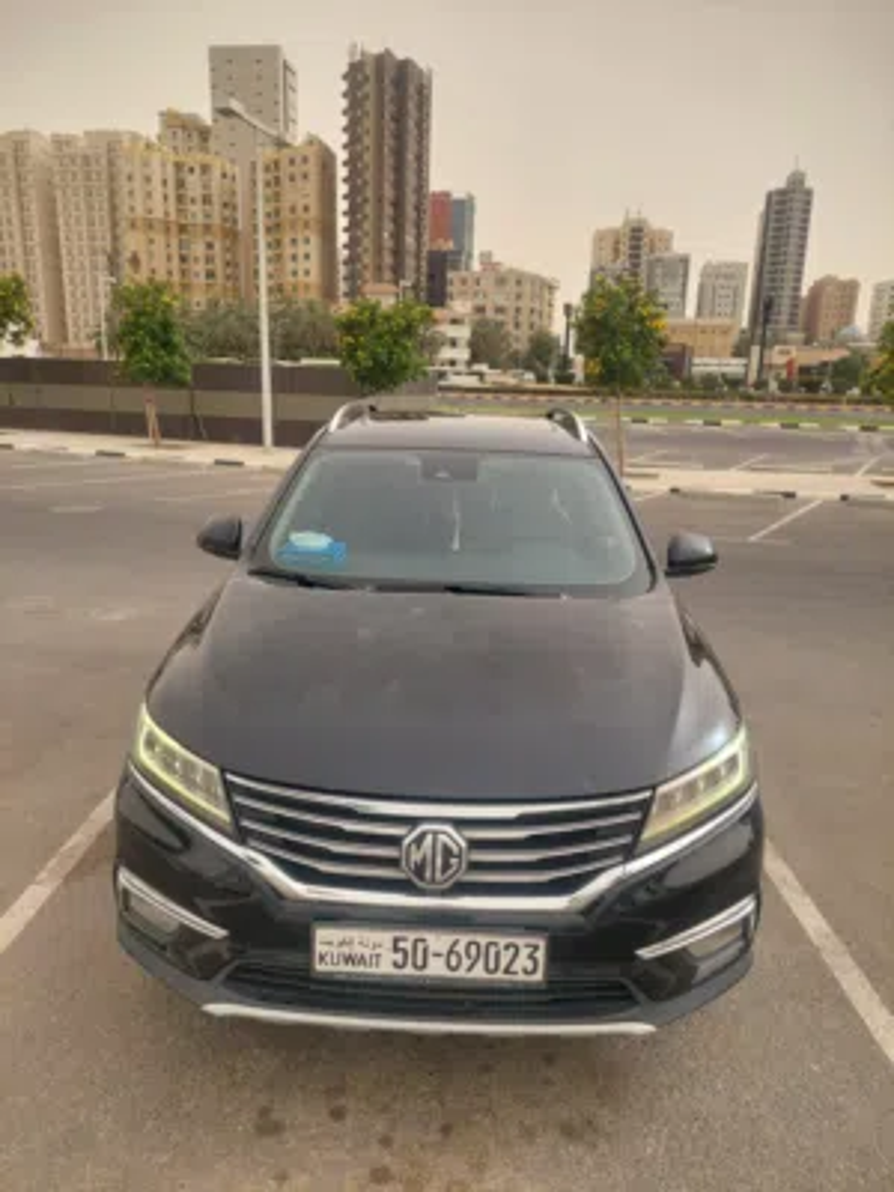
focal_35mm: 24
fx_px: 826
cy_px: 596
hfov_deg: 56.8
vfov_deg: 71.6
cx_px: 447
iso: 40
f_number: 1.8
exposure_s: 1/551
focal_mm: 5.23
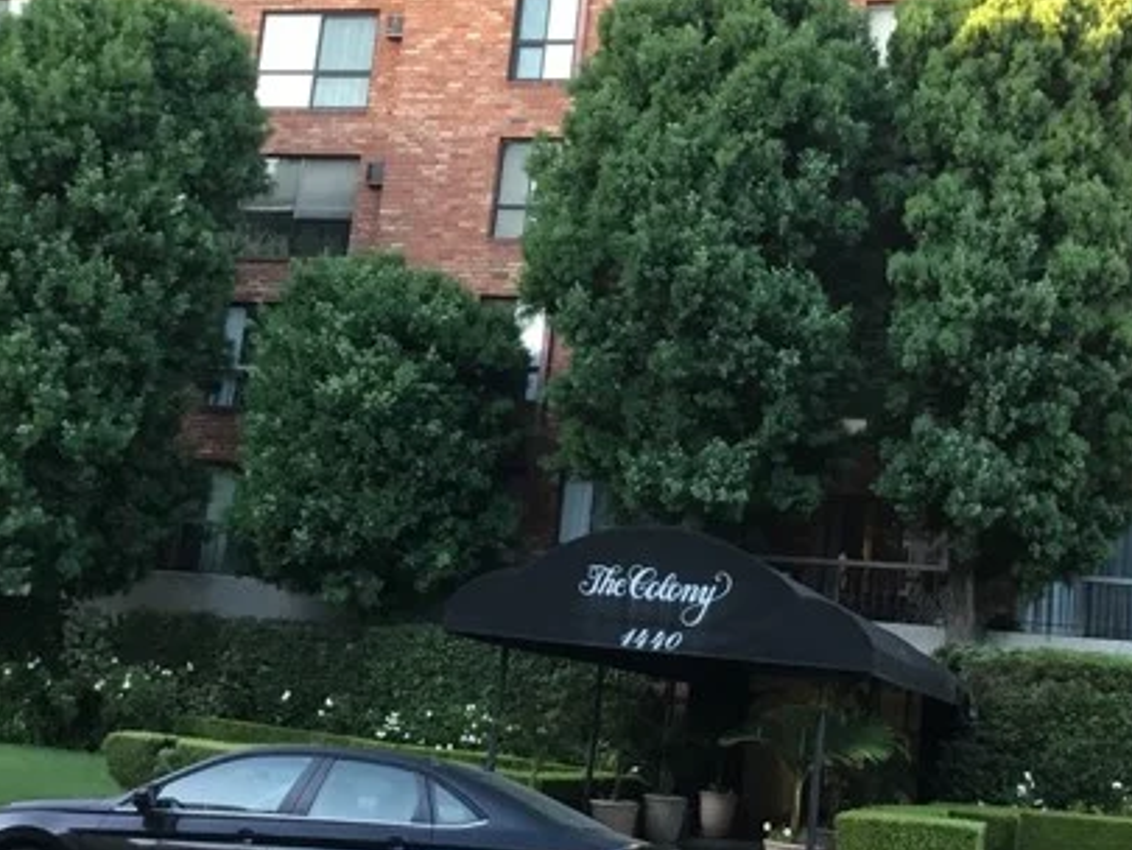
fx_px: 1603
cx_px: 727
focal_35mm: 49
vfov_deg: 29.7
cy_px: 414
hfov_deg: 38.6
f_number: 2.4
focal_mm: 3.3
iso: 32
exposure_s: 1/30
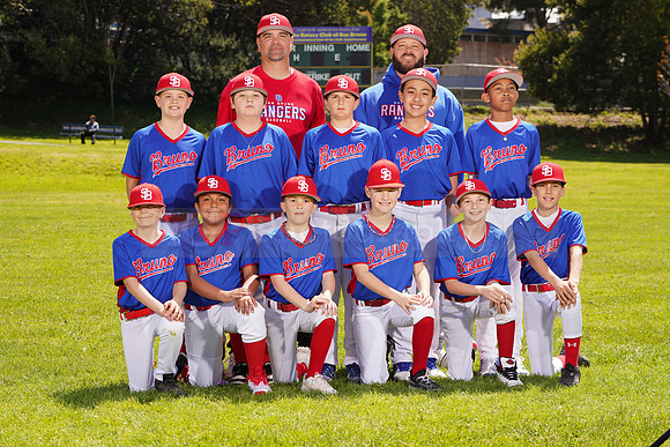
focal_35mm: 100
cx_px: 335
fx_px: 1861
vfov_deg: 13.7
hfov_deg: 20.4
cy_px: 224
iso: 100
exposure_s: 1/160
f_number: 9
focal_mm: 100
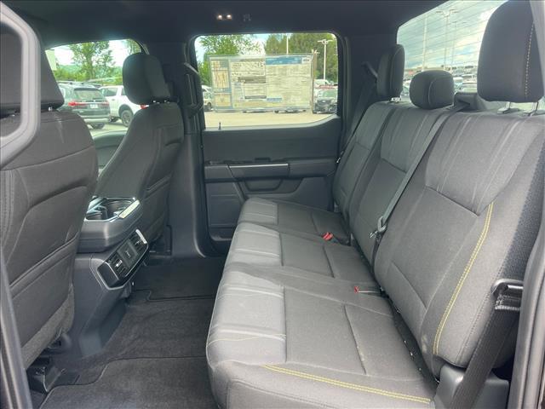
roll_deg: -0.2
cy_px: 204
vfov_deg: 53.1
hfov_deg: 67.3
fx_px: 409
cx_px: 272
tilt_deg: -13.8
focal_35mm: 26
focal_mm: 5.1
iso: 64
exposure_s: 1/121
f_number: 1.6
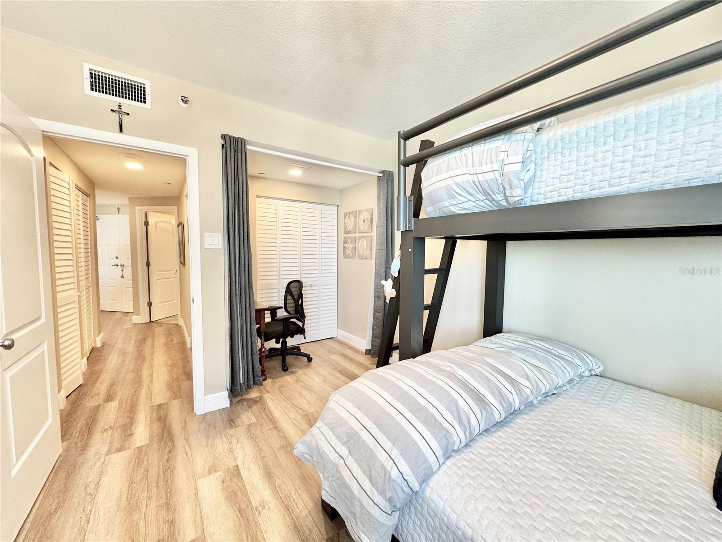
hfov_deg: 102.1
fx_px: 292
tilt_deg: -3.8
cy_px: 271
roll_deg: -0.7
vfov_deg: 85.7
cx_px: 361
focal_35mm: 14
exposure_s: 1/120
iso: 160
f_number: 2.2
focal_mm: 2.22
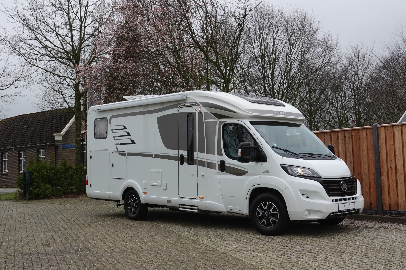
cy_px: 135
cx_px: 203
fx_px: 451
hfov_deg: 48.5
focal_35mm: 40
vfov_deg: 33.4
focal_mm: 14.65
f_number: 4
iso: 100
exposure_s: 1/250
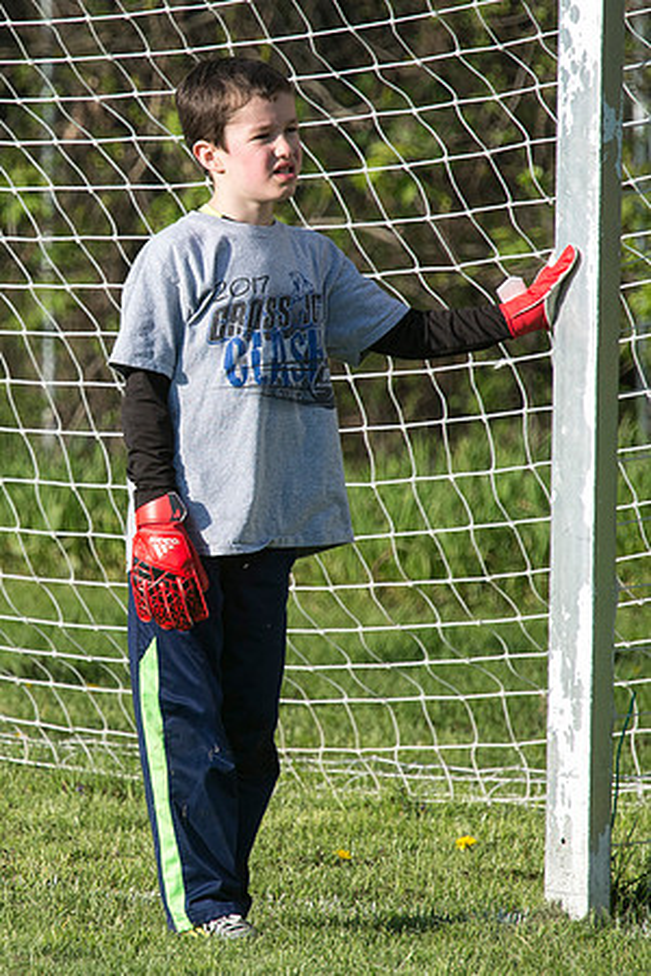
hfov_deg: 2.2
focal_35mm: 616
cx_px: 59
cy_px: 430
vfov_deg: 3.3
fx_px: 16704
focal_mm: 360
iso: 1000
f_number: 7.1
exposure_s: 1/2500
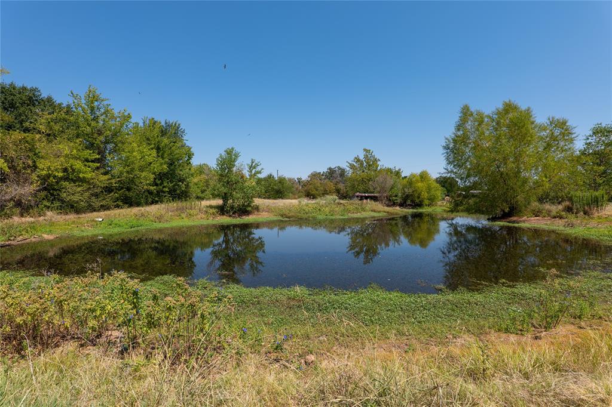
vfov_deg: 73.7
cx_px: 306
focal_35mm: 16
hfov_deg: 96.8
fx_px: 272
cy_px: 204
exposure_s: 1/320
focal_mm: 16
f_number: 8
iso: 100
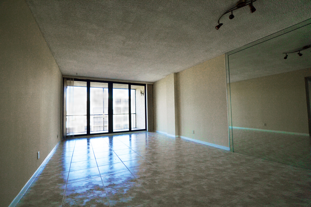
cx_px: 156
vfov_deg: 77.3
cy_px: 104
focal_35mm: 15
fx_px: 130
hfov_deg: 100.4
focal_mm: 10
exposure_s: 1/125
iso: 320
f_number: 5.6
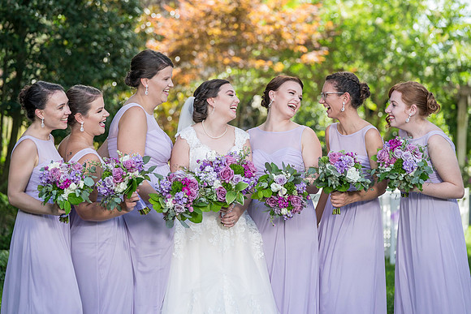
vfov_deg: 9.9
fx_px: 1817
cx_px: 236
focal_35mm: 139
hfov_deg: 14.8
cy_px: 157
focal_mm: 136
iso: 100
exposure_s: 1/200
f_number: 4
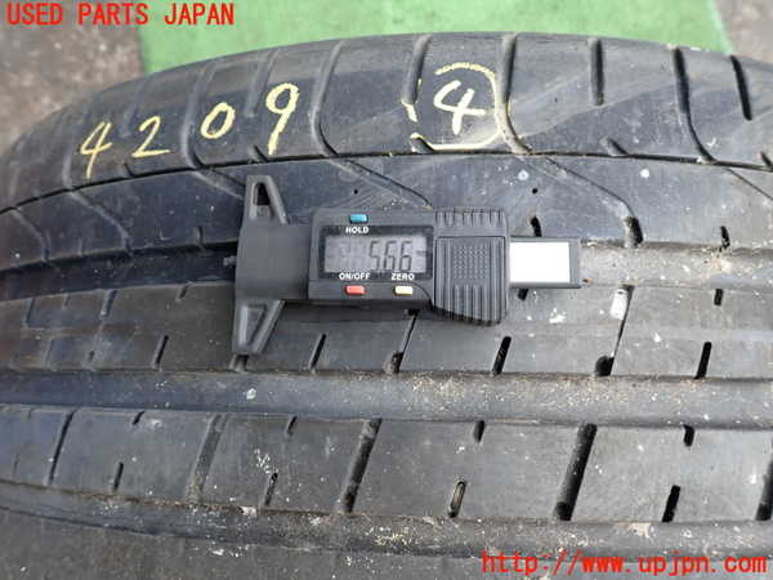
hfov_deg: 69.4
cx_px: 386
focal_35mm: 25
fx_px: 558
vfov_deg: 54.9
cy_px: 290
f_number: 2.8
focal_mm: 4.5
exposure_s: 1/125
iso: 100
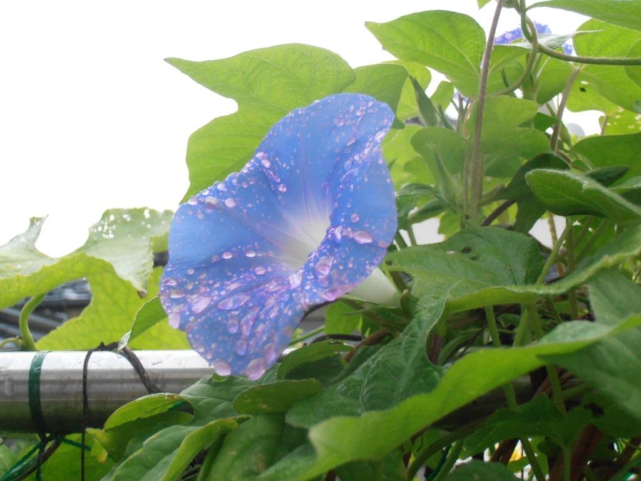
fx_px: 1055
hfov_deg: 33.8
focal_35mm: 57
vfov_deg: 25.7
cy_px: 240
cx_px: 320
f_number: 4.5
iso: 400
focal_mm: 10.04
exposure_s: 1/320
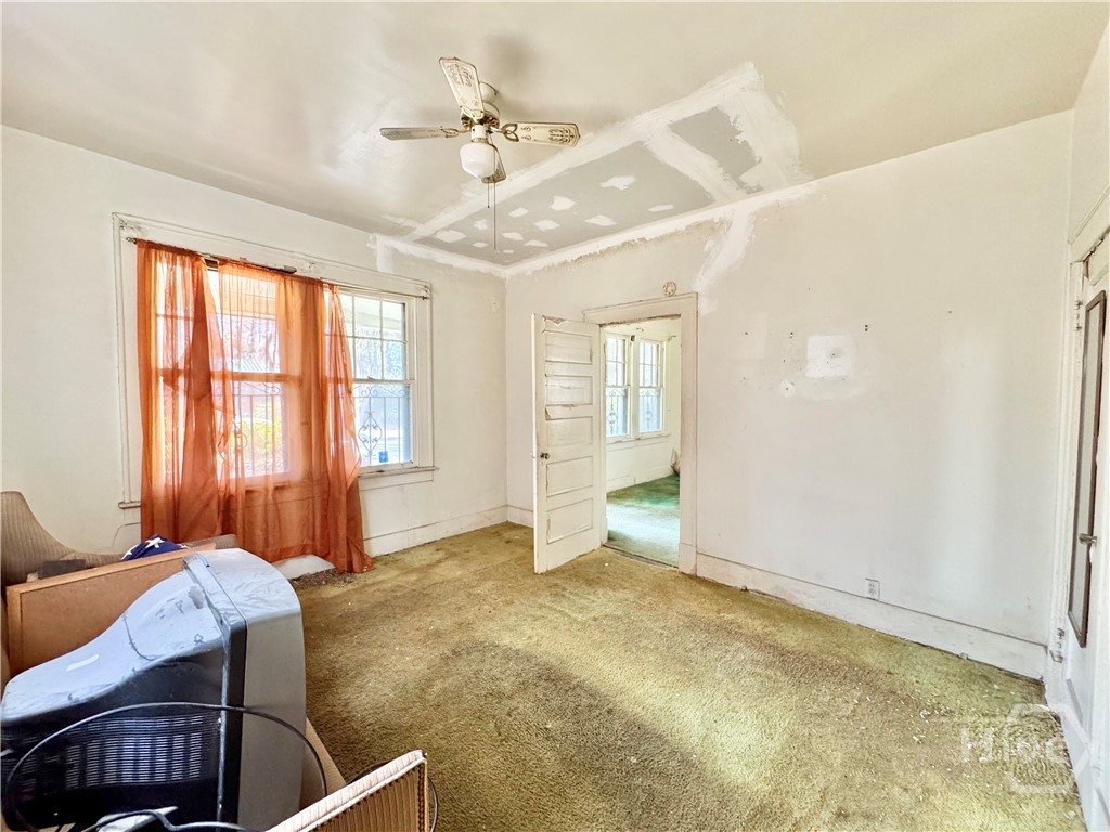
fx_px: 449
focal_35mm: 14
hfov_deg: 102.1
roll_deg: +0.0
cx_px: 555
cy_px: 416
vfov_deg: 85.7
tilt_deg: -3.5
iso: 320
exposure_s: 1/72
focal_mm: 2.22
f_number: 2.2
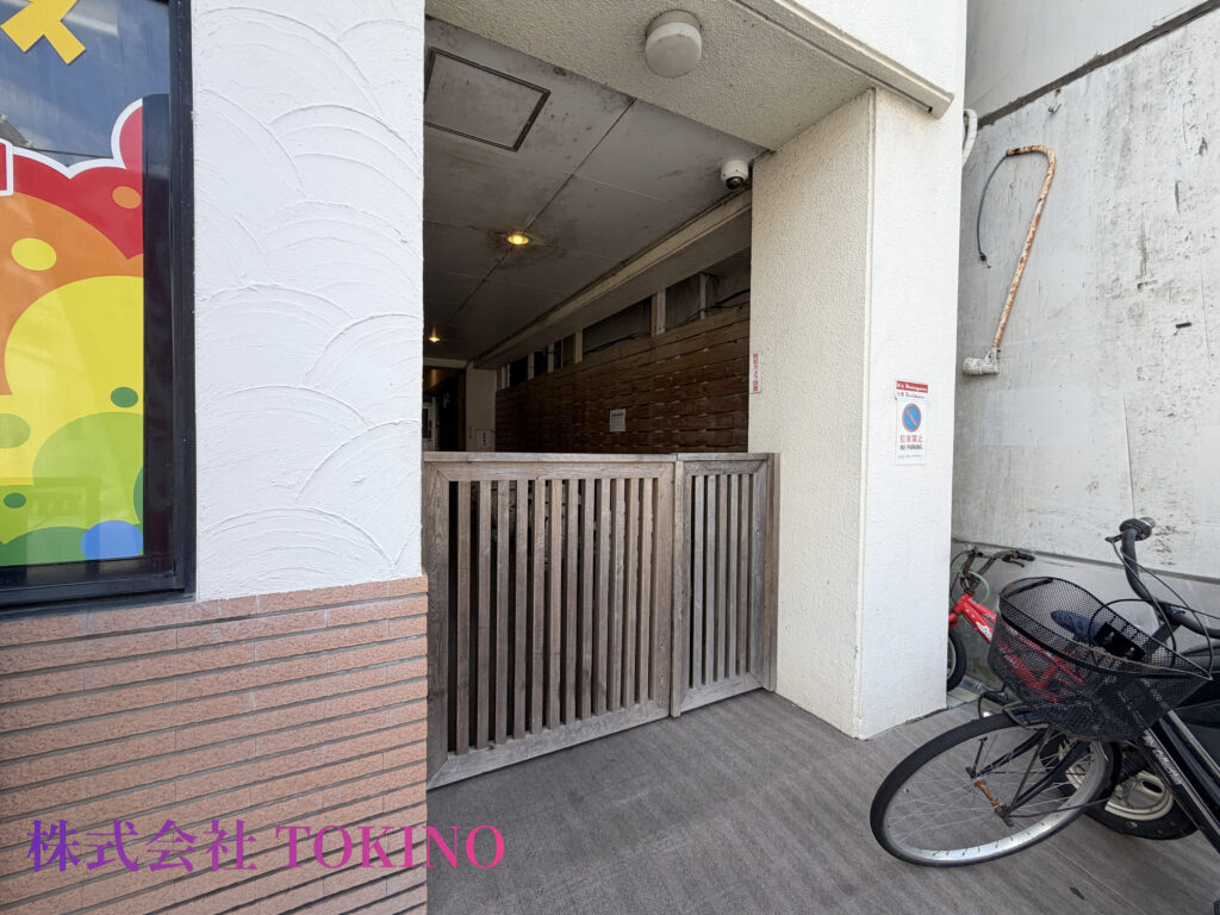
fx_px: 493
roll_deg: -0.1
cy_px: 458
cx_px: 610
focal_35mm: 14
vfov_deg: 85.7
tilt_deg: -0.7
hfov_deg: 102.1
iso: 64
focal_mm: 2.22
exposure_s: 1/502
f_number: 2.2
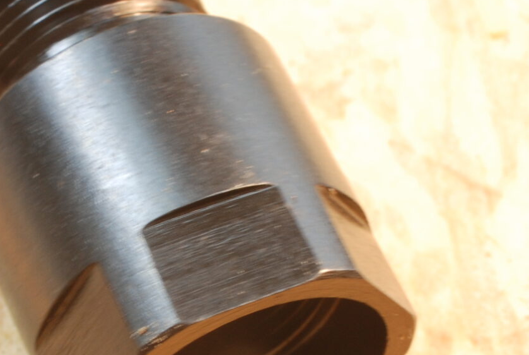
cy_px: 310
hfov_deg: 11.2
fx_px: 2693
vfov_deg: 7.5
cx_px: 137
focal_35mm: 183
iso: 200
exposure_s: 1/4
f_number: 22
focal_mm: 40
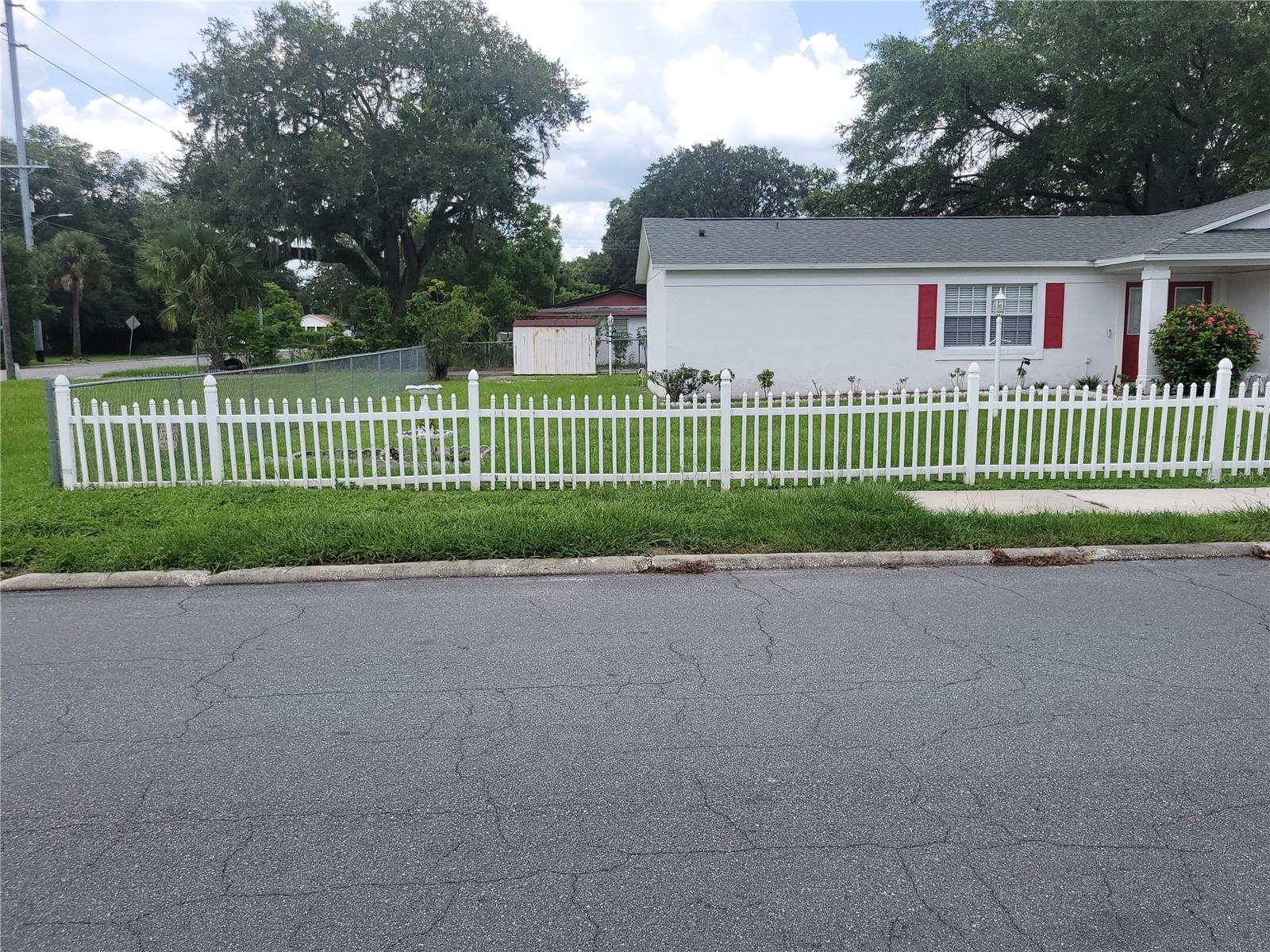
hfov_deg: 67.3
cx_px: 635
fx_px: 954
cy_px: 476
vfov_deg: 53.1
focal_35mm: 26
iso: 40
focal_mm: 5.4
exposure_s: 1/1546
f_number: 1.8
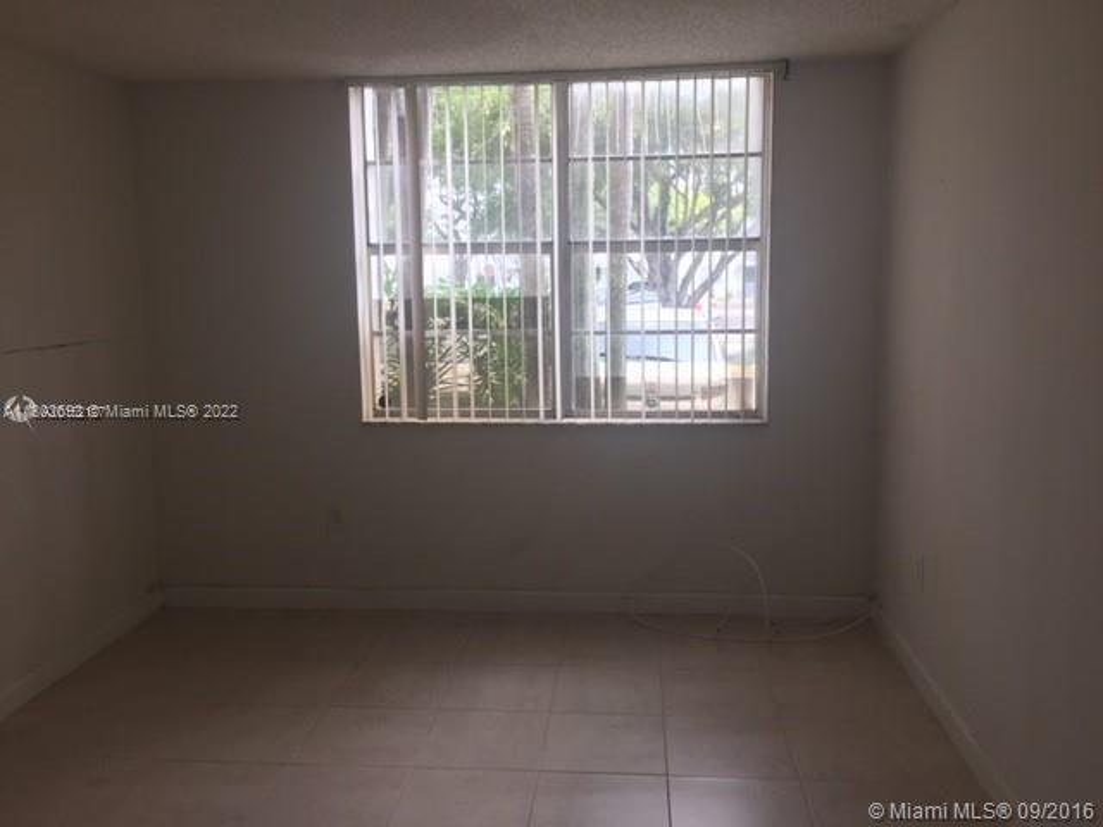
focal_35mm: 29
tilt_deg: -7.3
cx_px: 552
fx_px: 924
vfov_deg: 48.2
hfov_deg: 61.7
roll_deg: +0.0
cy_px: 414
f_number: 2.2
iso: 40
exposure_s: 1/60
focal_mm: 4.15
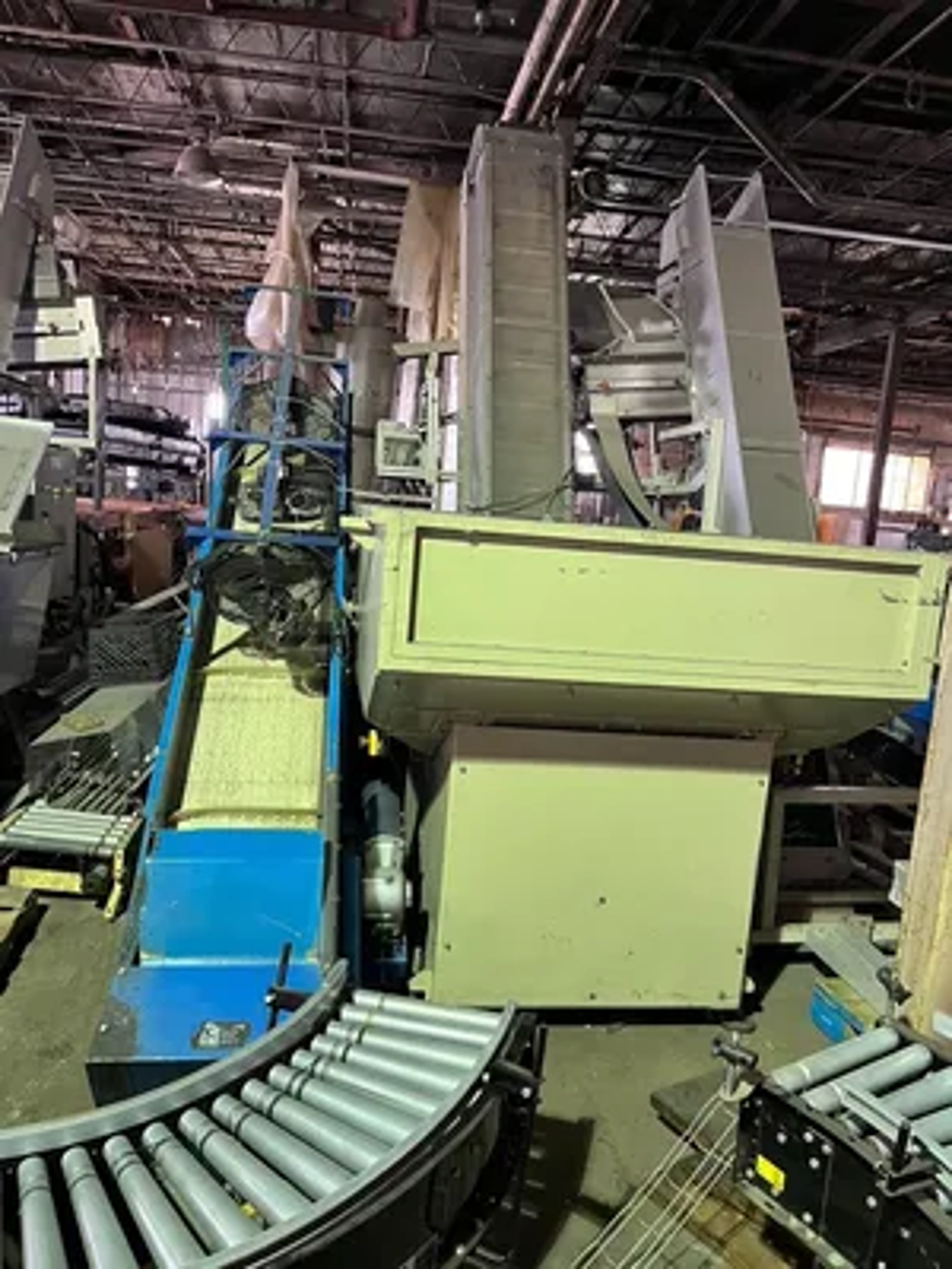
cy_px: 634
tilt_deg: -8.2
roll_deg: -6.5
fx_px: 953
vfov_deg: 67.3
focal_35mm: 26
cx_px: 476
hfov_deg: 53.1
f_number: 1.6
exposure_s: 1/60
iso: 400
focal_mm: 5.1
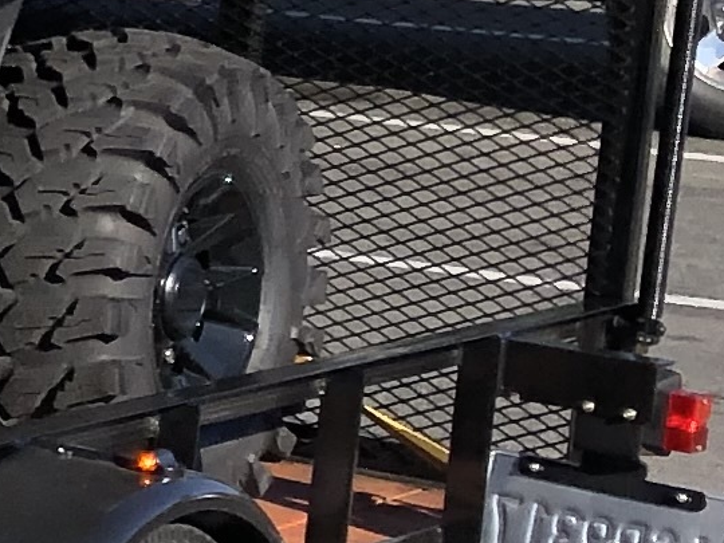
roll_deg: -4.2
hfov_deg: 7.9
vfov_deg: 7.1
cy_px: -44
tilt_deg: -8.7
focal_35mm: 209
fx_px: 4371
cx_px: -1606
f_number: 1.8
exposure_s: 1/1548
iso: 20
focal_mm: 3.99
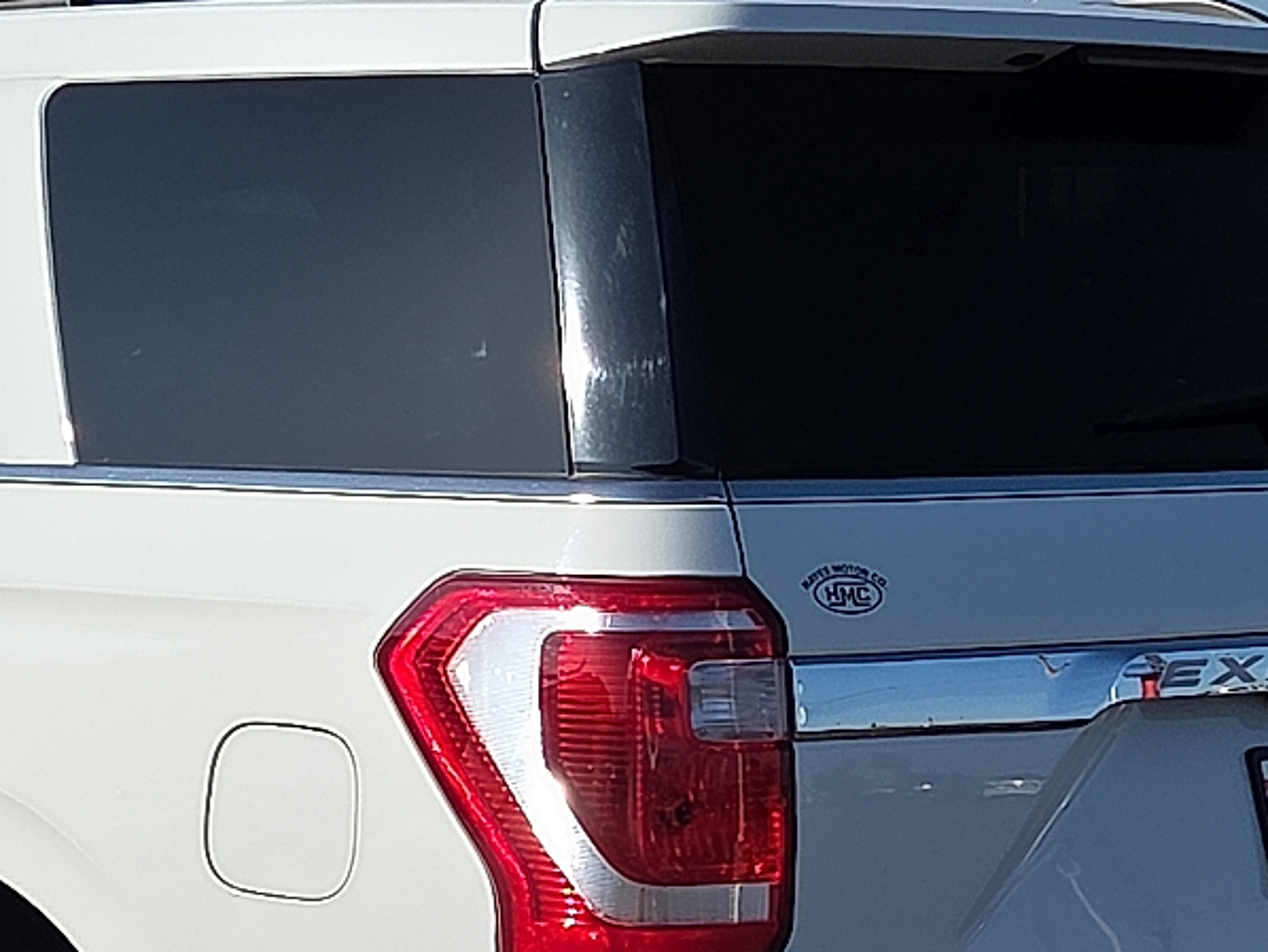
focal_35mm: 107
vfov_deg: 13.8
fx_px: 3921
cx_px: 254
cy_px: 693
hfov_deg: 18.2
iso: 78
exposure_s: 1/10000
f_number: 1.8
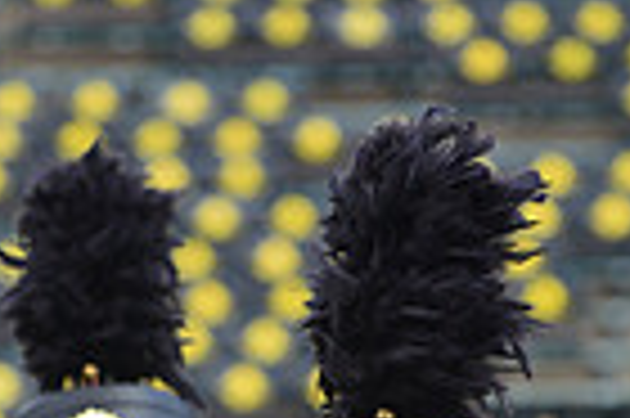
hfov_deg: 2.9
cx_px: 385
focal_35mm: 707
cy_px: 953
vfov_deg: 1.9
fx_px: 12358
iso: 200
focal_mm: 220
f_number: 5.6
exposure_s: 1/640
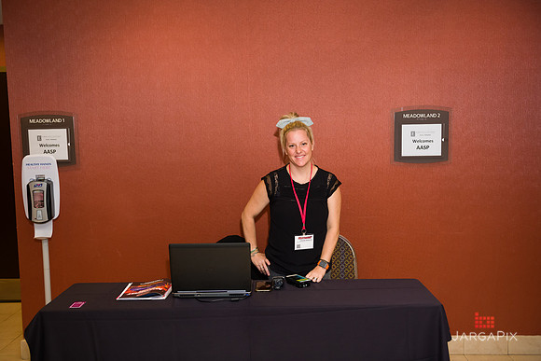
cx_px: 270
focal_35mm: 36
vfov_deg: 36.9
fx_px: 541
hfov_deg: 53.1
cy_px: 180
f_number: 3.2
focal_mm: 36
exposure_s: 1/125
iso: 1000
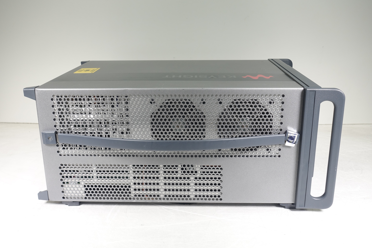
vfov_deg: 35.0
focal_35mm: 38
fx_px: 393
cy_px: 124
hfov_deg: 50.7
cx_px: 186
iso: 125
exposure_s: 1/80
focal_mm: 14.1
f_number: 4
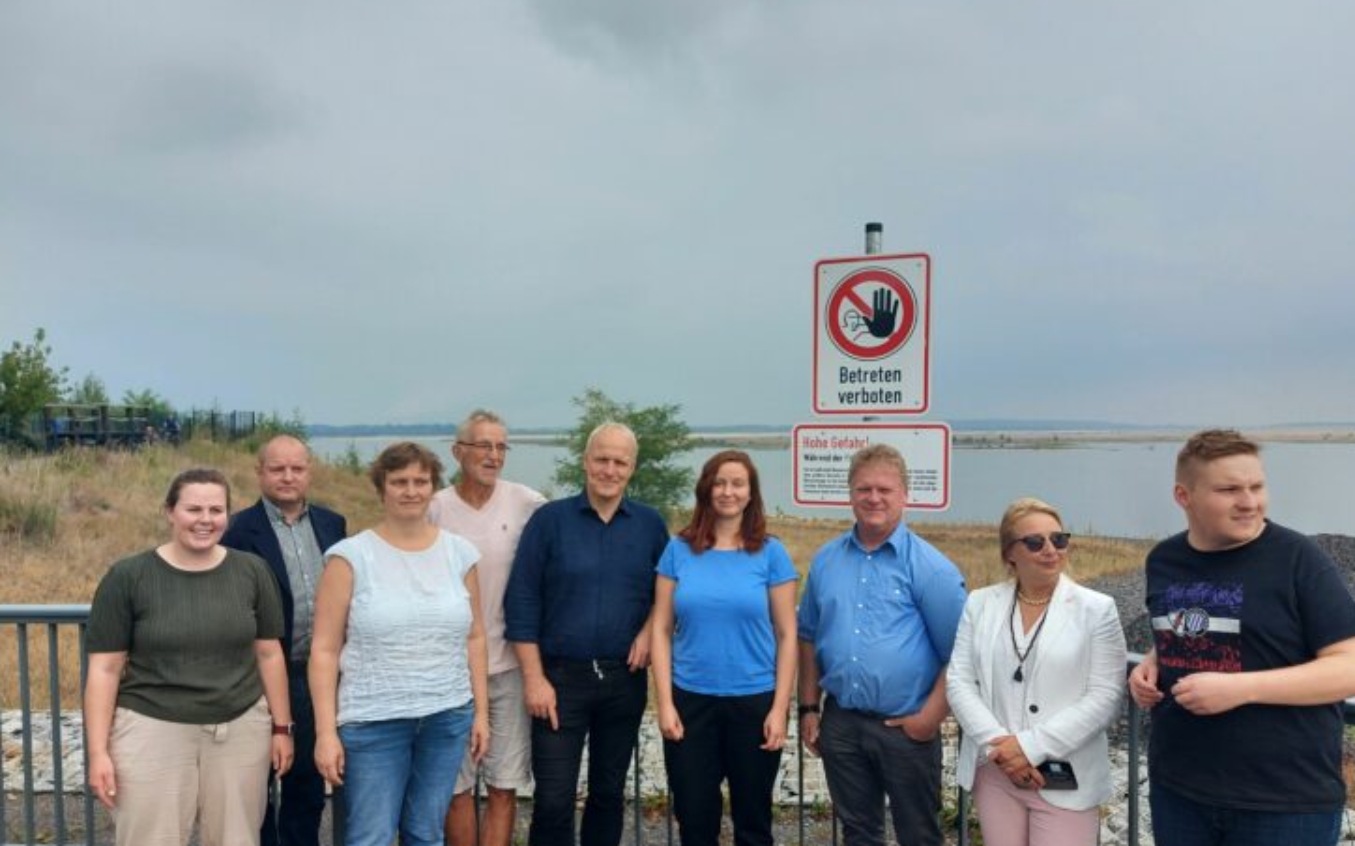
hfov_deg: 68.4
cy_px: 485
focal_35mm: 27
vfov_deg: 45.9
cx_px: 689
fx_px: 997
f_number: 1.8
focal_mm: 5.23
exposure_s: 1/710
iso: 32
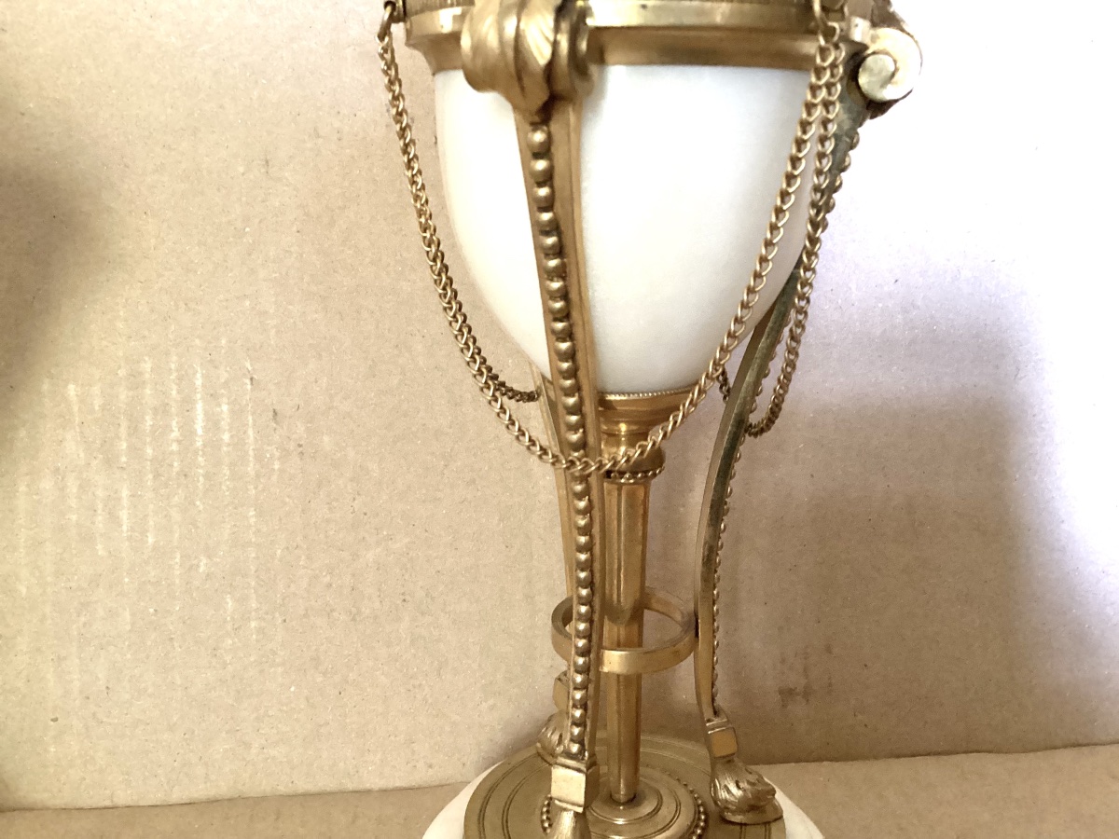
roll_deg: -2.0
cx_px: 560
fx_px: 1002
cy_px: 420
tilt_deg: -12.7
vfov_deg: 45.4
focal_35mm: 31
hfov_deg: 58.4
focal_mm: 3.3
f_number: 2.4
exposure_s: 1/25
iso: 640
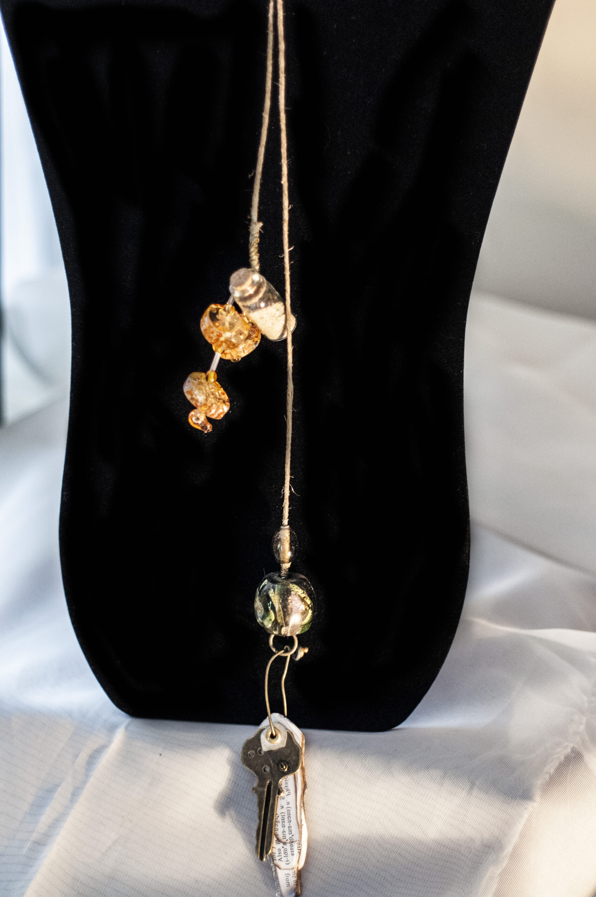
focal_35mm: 75
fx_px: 1867
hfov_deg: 18.1
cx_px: 298
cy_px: 448
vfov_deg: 27.0
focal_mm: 50
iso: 1600
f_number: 2
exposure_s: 1/100
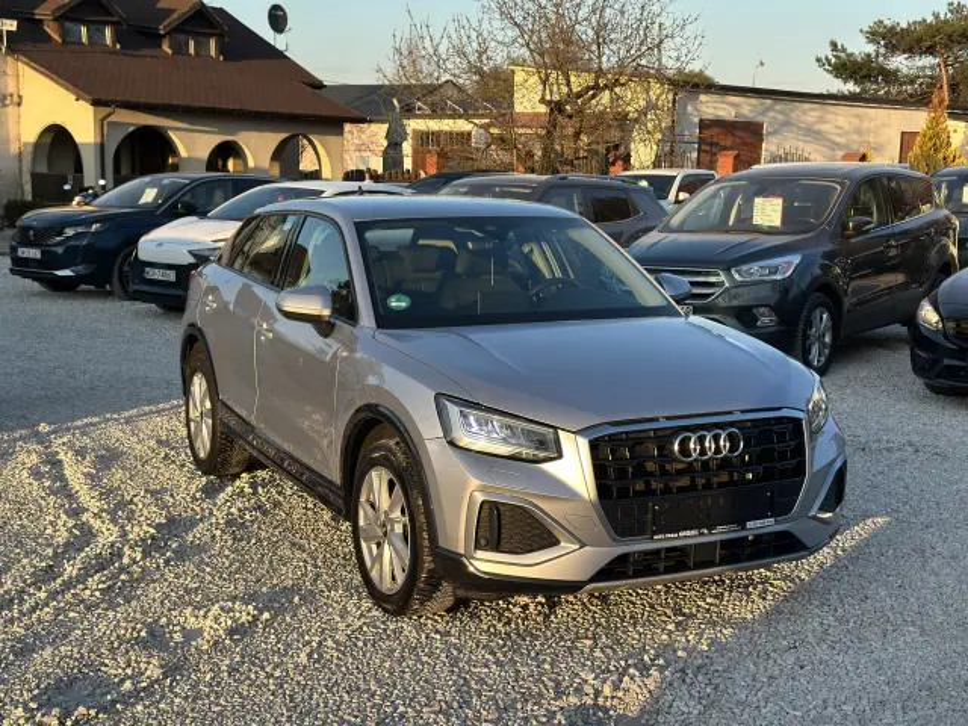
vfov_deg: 30.3
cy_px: 363
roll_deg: -0.3
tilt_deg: -7.5
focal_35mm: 48
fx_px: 1342
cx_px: 484
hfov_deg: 39.7
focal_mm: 6.86
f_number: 1.78
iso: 80
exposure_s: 1/1000
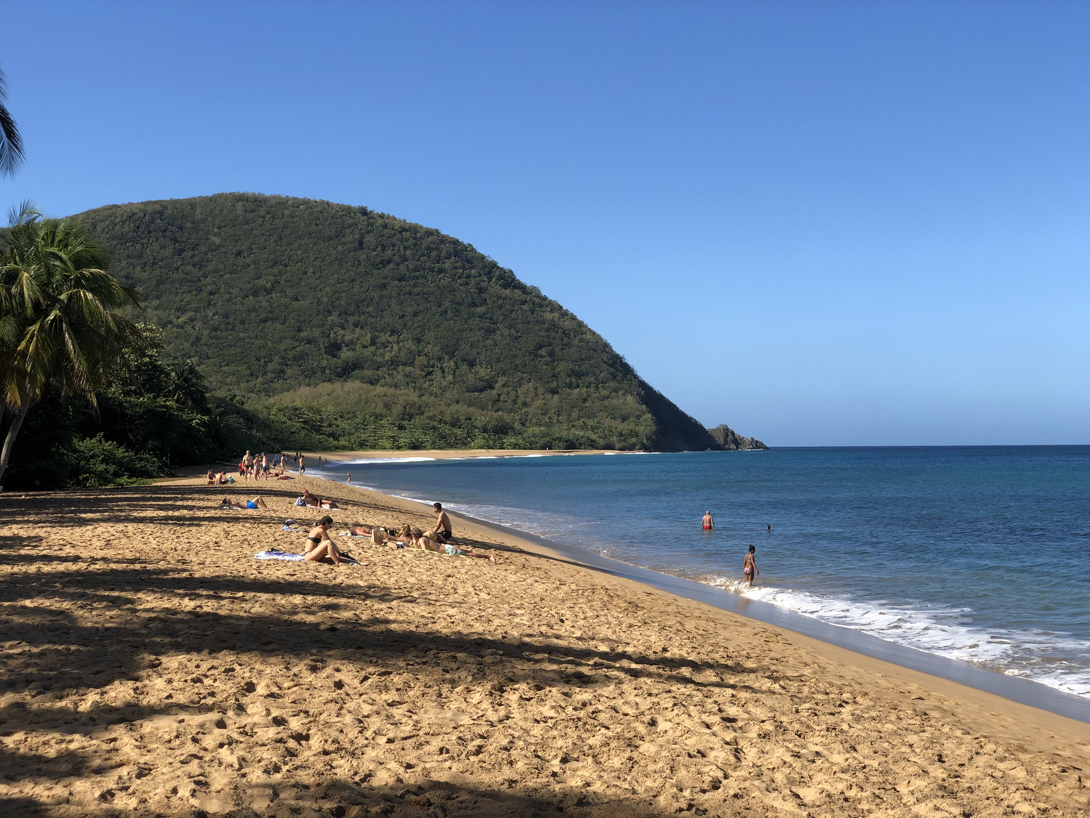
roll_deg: +1.3
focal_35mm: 52
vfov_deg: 28.0
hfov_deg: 36.8
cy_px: 409
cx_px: 545
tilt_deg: +1.4
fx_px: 1637
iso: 16
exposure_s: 1/1066
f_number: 2.4
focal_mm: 6
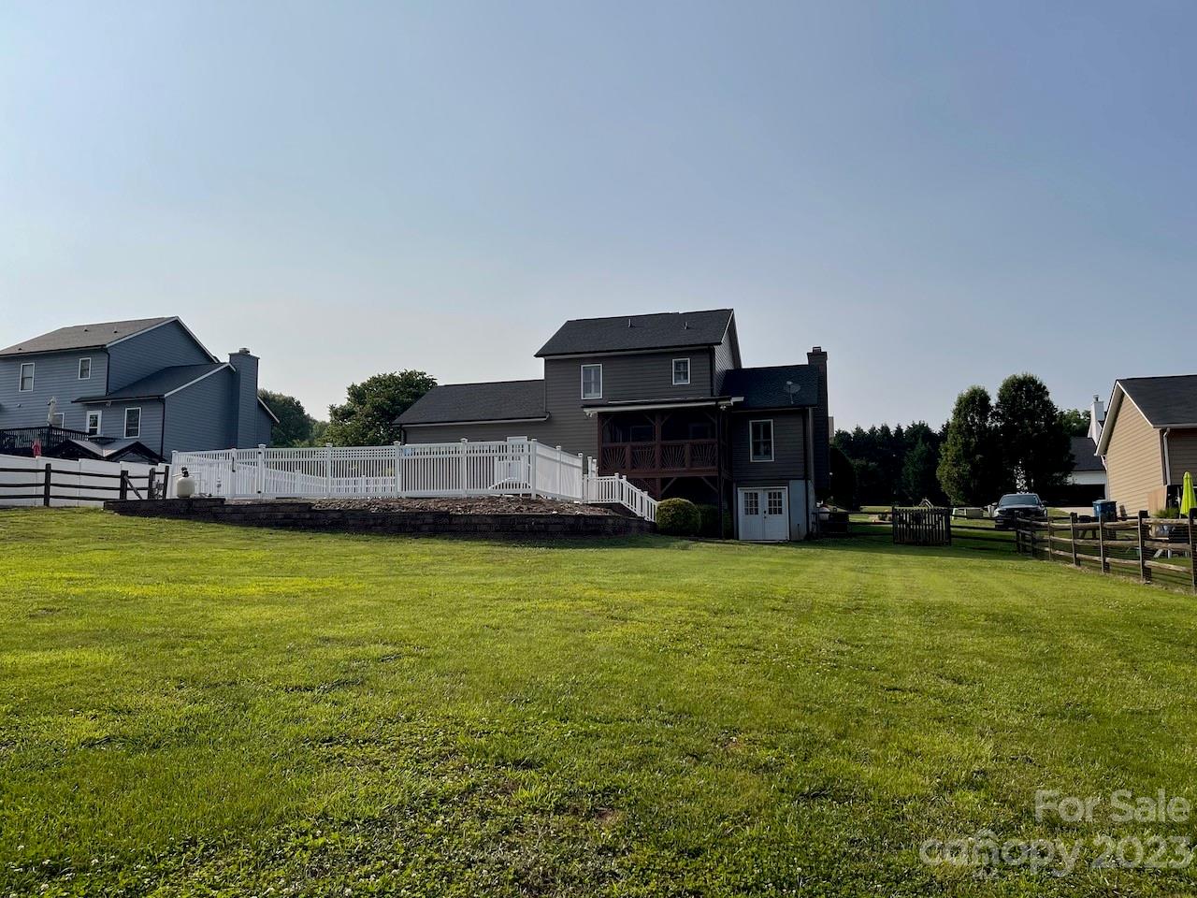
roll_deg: +0.2
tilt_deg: +6.1
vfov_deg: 53.1
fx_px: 899
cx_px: 598
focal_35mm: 26
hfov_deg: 67.3
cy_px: 449
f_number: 1.6
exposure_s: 1/6579
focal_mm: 5.1
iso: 32
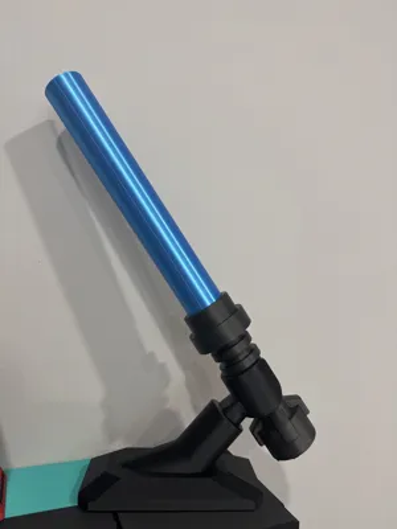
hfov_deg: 56.8
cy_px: 264
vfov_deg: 71.6
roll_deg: -2.7
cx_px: 198
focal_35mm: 24
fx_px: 367
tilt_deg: +1.6
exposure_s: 1/62
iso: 200
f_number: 1.78
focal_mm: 6.76
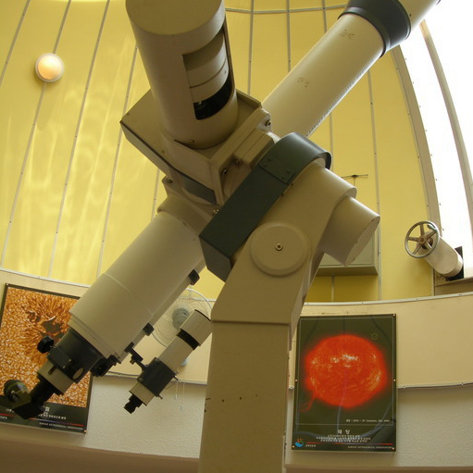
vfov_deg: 36.8
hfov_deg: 36.8
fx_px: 711
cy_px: 254
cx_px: 241
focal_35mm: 46
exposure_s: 1/61
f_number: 4.8
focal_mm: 7.8
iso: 50
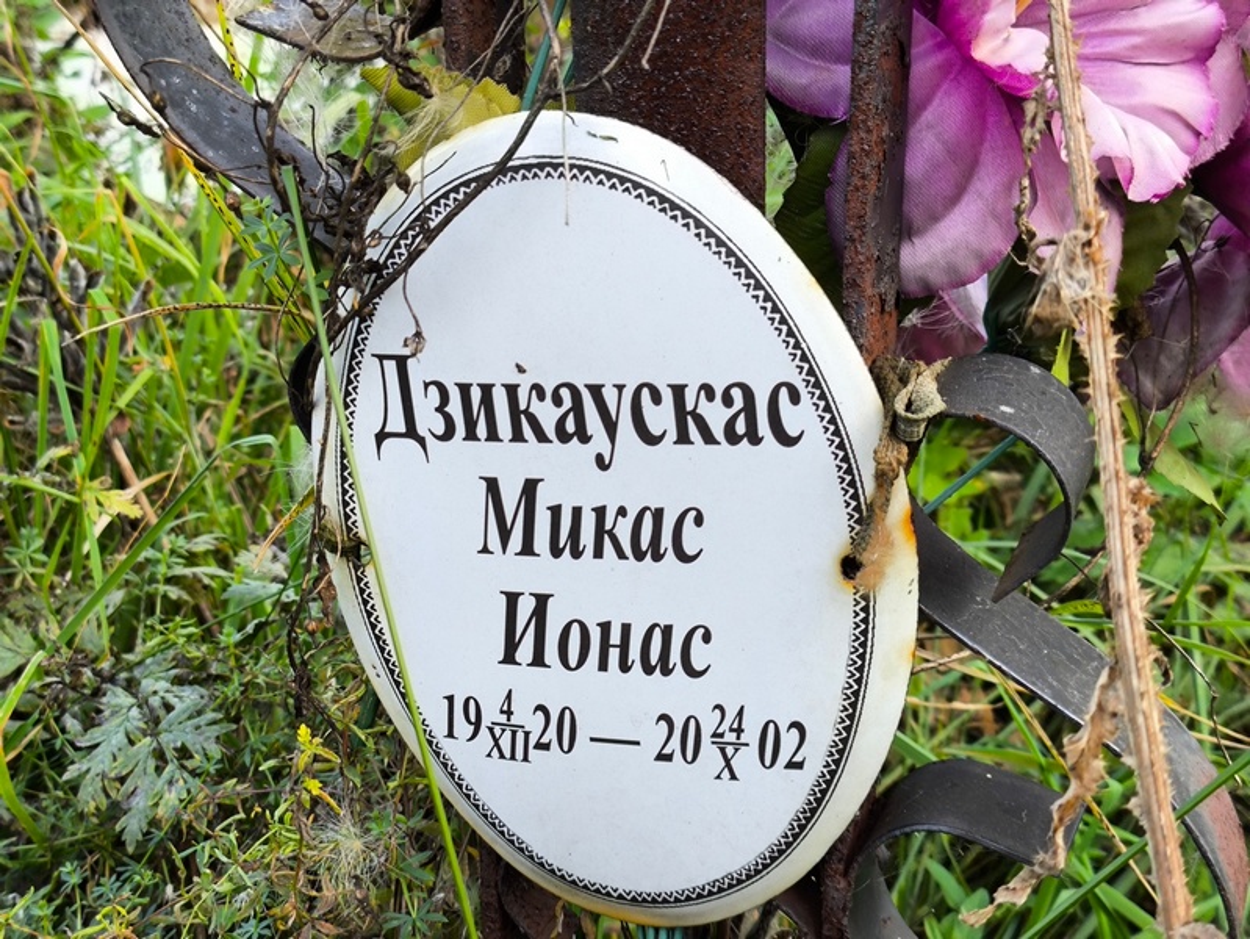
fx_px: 1806
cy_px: 470
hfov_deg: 38.2
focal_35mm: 50
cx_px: 625
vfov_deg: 29.1
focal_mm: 4.71
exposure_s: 1/146
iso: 50
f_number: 1.7
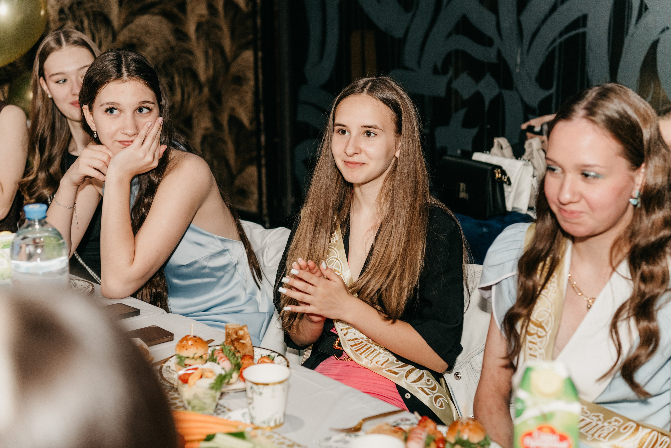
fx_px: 1081
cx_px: 336
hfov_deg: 34.5
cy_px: 224
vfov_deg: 23.4
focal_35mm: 58
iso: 800
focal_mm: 58
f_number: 4
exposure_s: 1/160
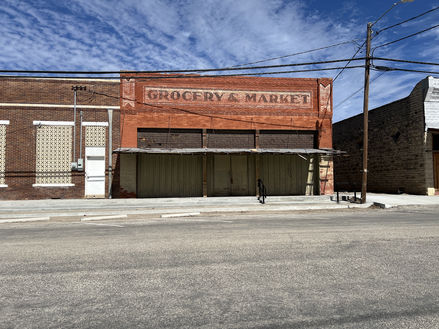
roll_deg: +1.2
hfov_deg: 67.3
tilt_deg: +3.5
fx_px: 330
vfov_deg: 53.1
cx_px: 220
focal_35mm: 26
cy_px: 164
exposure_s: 1/8000
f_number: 1.5
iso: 50
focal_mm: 5.7
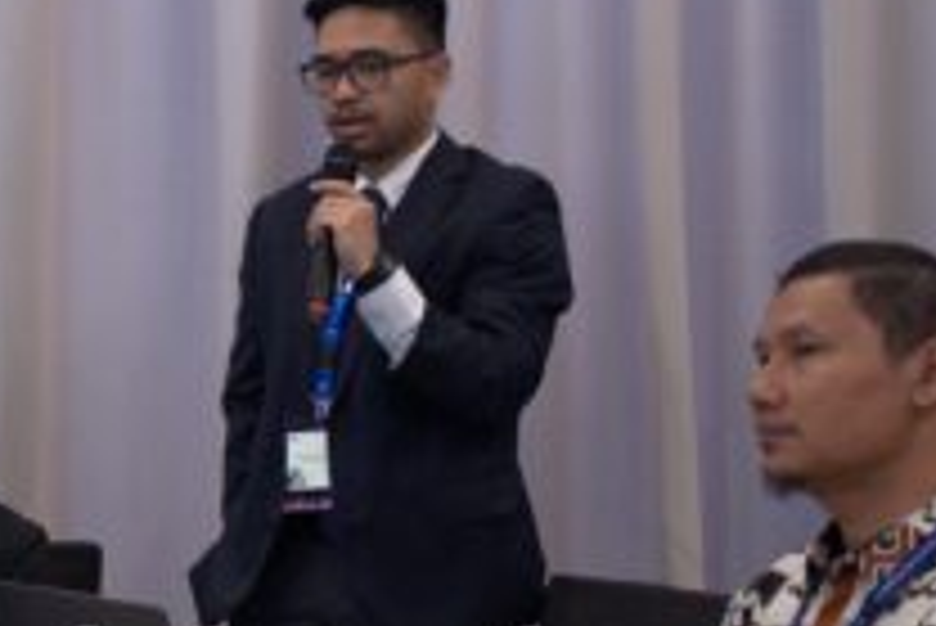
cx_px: -284
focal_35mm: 111
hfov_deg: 17.3
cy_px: 340
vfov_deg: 12.4
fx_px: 2888
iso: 2500
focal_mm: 33
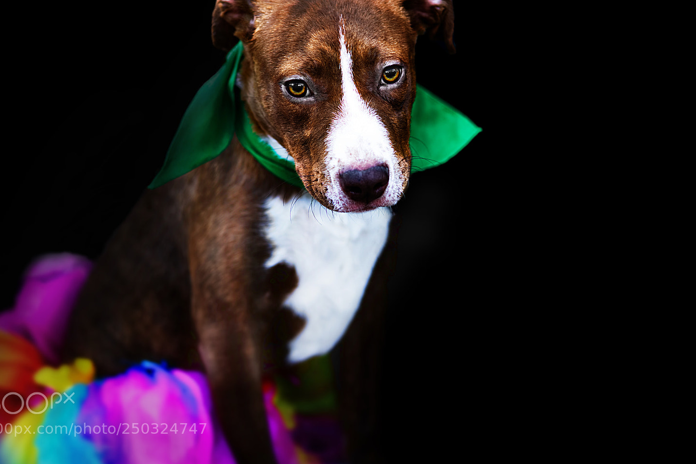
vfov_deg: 14.6
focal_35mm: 94
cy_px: 210
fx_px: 1818
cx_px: 340
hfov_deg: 21.7
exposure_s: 1/100
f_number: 2.8
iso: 100
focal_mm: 85
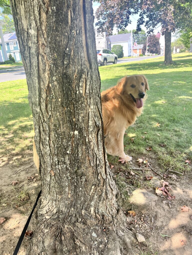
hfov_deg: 53.1
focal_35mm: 26
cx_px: 96
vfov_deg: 67.3
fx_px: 192
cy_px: 128
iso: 50
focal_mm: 5.1
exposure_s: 1/232
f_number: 1.6
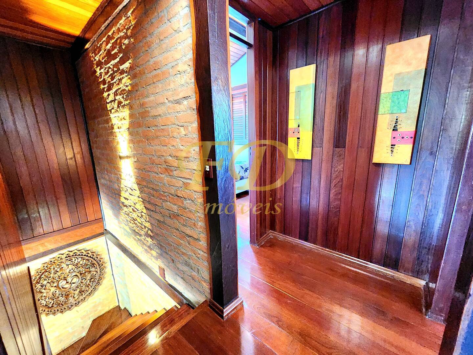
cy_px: 178
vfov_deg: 89.9
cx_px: 236
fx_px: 178
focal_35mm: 13
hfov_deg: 106.2
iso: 2500
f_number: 2.2
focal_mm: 2.2
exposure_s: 1/15
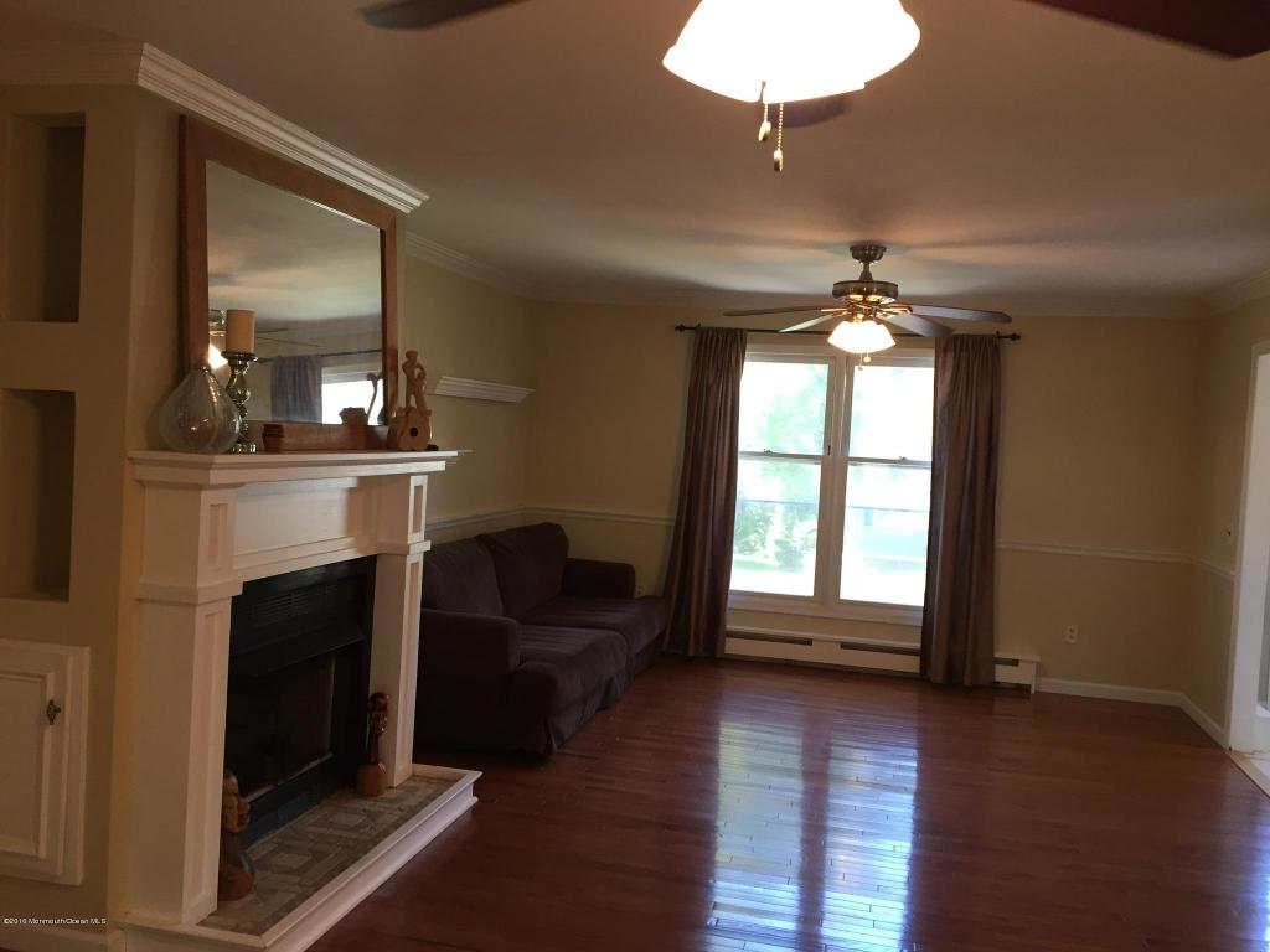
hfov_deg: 61.7
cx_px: 635
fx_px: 1064
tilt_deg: -1.7
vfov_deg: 48.2
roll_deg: -3.4
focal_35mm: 29
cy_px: 476
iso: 40
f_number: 2.2
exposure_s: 1/30
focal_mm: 4.15
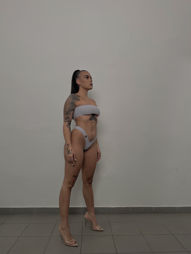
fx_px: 191
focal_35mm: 26
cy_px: 127
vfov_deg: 67.3
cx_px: 96
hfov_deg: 53.1
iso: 80
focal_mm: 5.7
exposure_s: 1/100
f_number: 1.5
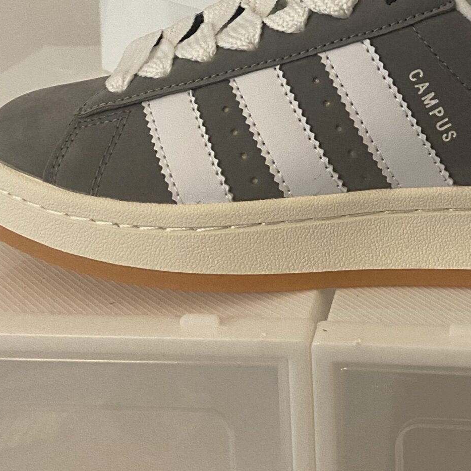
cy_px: -162
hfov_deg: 27.0
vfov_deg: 23.7
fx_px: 970
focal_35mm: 63
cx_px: 349
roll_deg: +2.0
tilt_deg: -1.3
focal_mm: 4.25
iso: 250
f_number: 1.8
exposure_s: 1/50
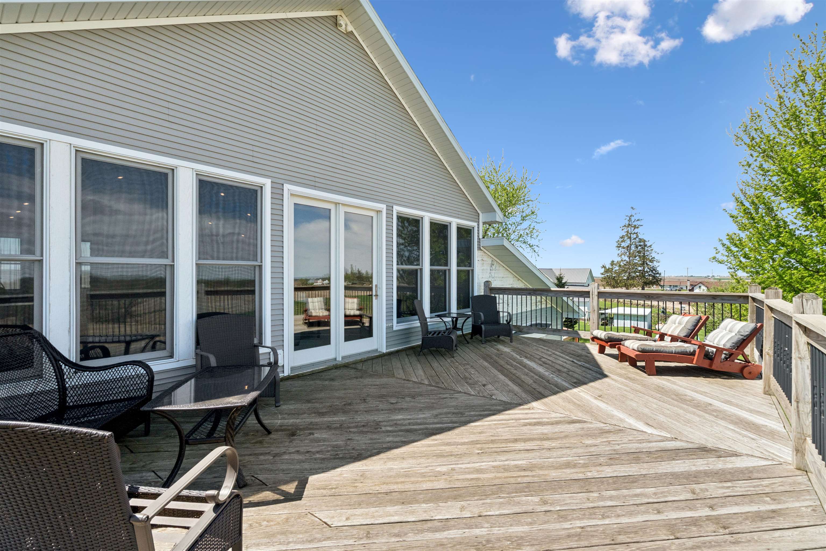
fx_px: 367
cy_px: 276
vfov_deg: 73.7
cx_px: 413
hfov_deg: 96.7
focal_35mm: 16
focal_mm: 16
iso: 800
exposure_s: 1/640
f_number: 13
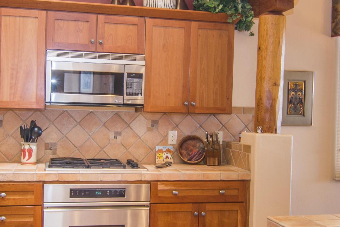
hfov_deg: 41.1
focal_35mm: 48
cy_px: 122
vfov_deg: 28.1
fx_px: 453
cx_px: 164
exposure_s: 1/3
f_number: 7.1
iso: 100
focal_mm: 12
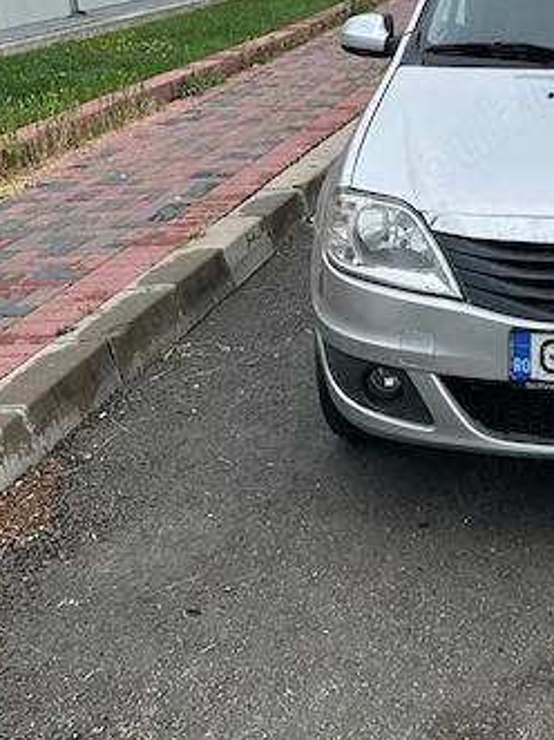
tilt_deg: -15.2
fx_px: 1238
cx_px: 643
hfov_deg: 23.3
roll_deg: +3.2
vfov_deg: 32.2
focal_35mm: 58
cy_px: 136
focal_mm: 6.86
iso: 80
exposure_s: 1/2110
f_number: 1.78
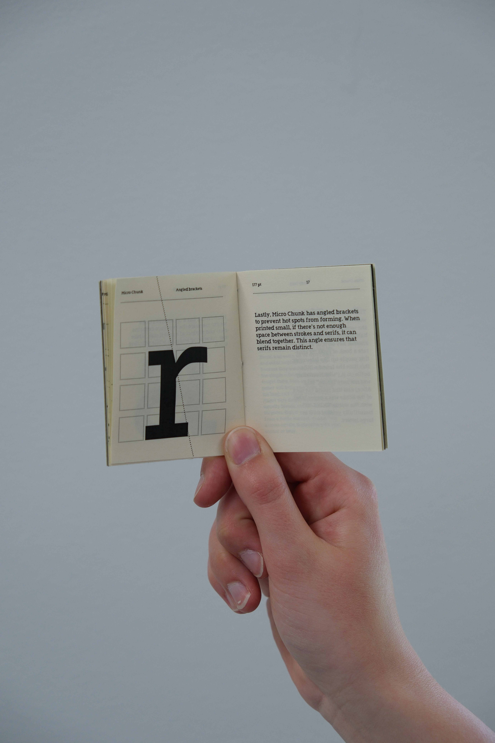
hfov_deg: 17.3
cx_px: 248
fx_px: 1629
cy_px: 372
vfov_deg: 25.7
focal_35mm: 79
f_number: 5
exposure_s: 1/60
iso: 400
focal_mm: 52.7
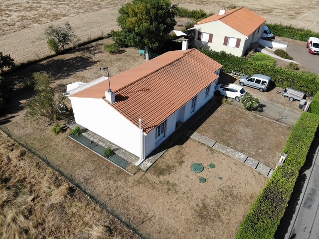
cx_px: 160
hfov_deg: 71.6
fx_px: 221
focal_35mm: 24
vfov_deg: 56.8
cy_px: 120
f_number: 2.8
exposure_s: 1/1087
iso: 100
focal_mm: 4.5
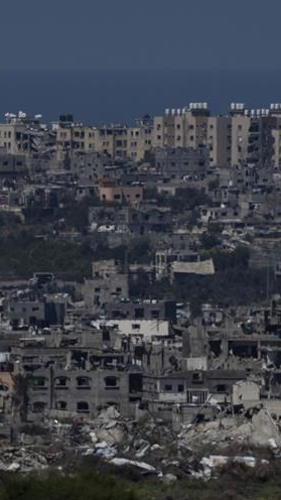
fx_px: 17180
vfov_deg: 1.7
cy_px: 343
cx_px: 107
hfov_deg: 0.9
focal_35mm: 1297
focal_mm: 600
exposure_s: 1/10000
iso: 400
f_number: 5.6
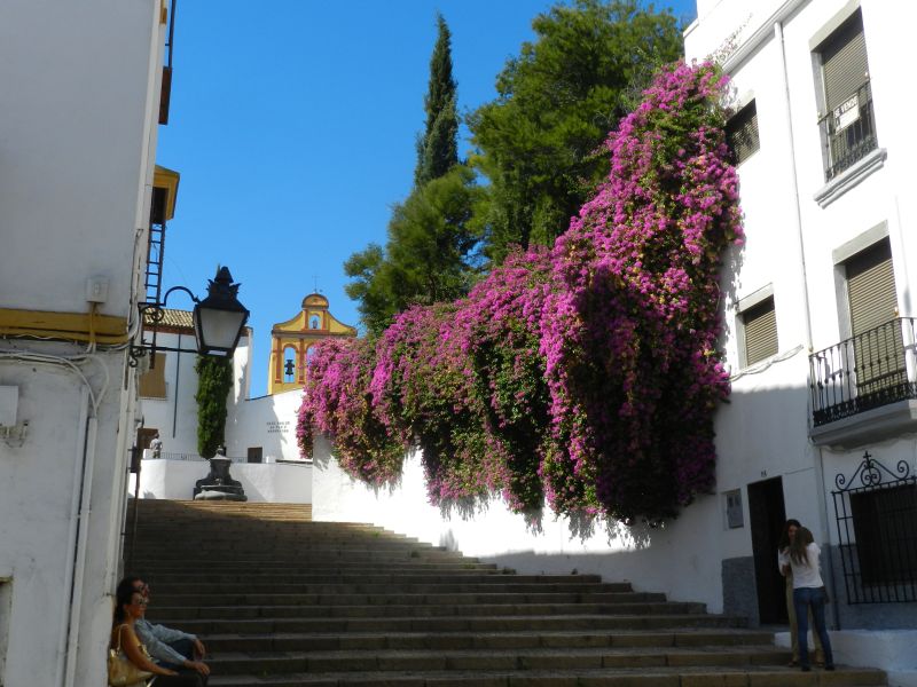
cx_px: 458
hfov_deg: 49.0
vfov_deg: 37.7
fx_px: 1007
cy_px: 344
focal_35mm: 38
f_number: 4.5
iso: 160
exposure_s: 1/1000
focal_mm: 6.7
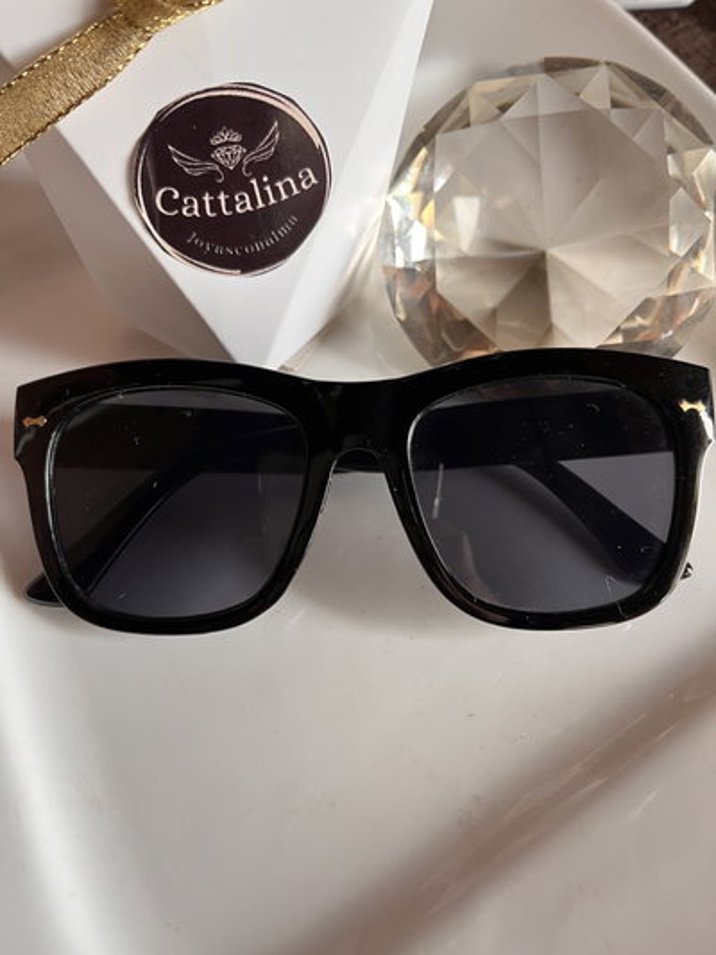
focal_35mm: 26
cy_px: 478
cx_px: 358
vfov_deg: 67.3
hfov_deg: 53.1
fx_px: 717
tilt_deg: -63.0
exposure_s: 1/64
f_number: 1.6
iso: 125
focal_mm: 5.1
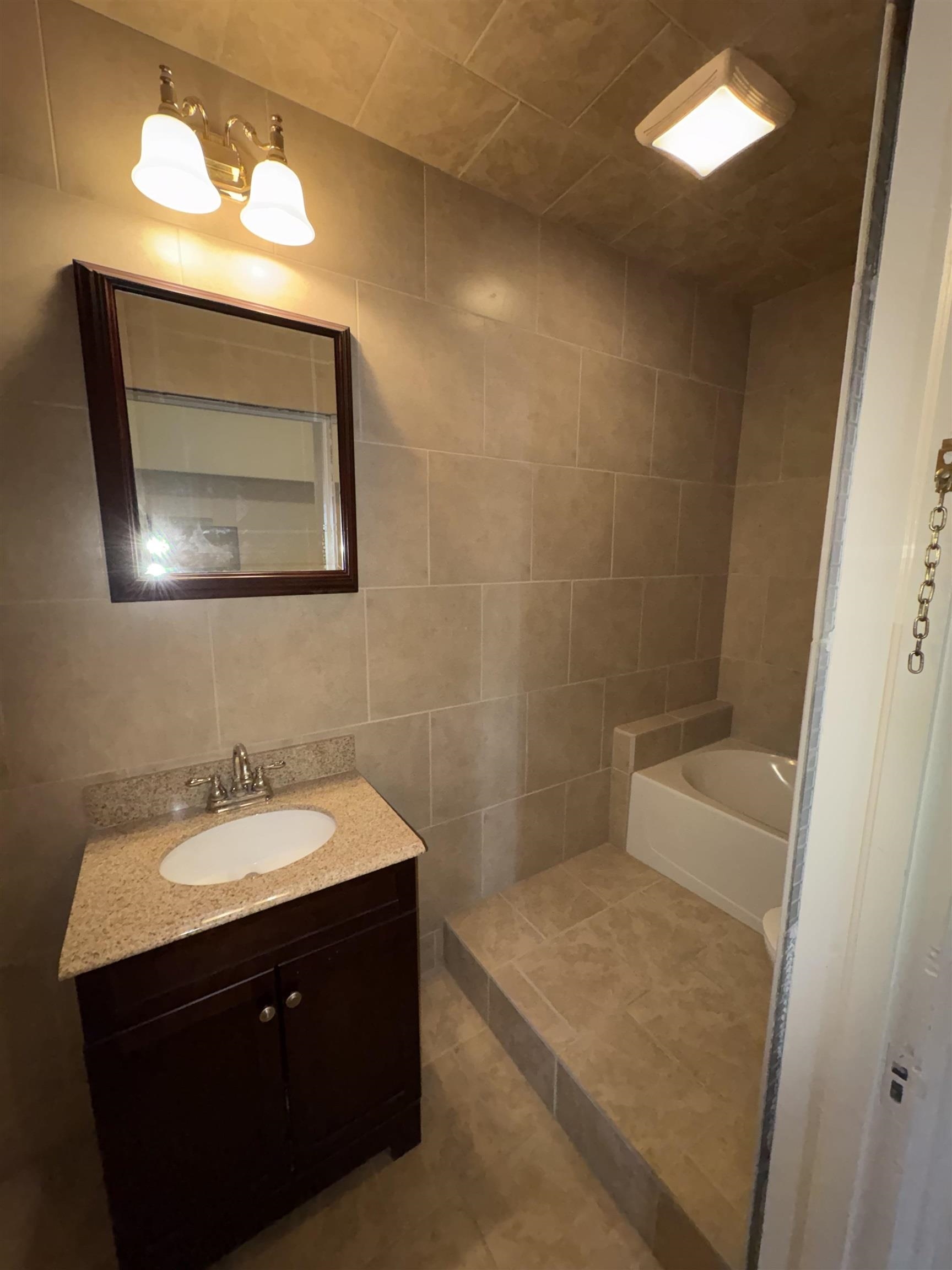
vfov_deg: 102.1
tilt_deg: -9.1
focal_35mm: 14
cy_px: 635
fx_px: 513
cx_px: 476
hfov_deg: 85.7
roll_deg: -0.2
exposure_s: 1/60
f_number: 2.2
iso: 200
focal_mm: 2.22
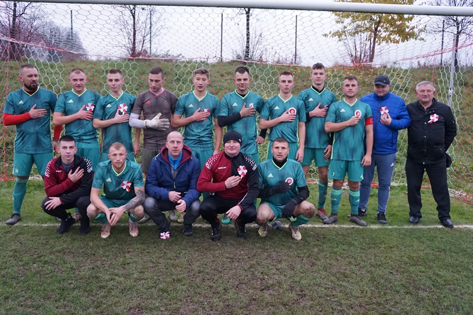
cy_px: 158
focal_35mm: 31
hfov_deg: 60.3
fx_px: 407
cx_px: 236
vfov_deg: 42.3
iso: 2000
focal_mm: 21
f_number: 4.5
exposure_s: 1/160
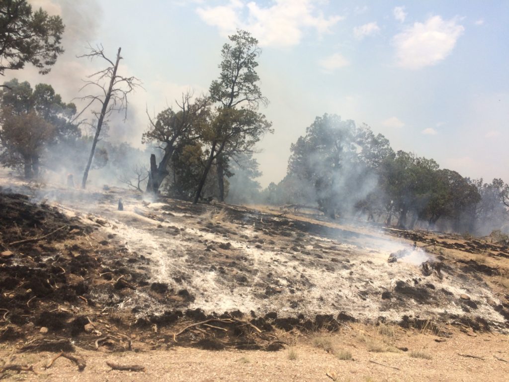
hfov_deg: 61.7
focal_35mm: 29
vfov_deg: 48.2
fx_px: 426
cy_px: 191
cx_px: 254
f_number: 2.2
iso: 32
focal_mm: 4.15
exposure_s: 1/2283
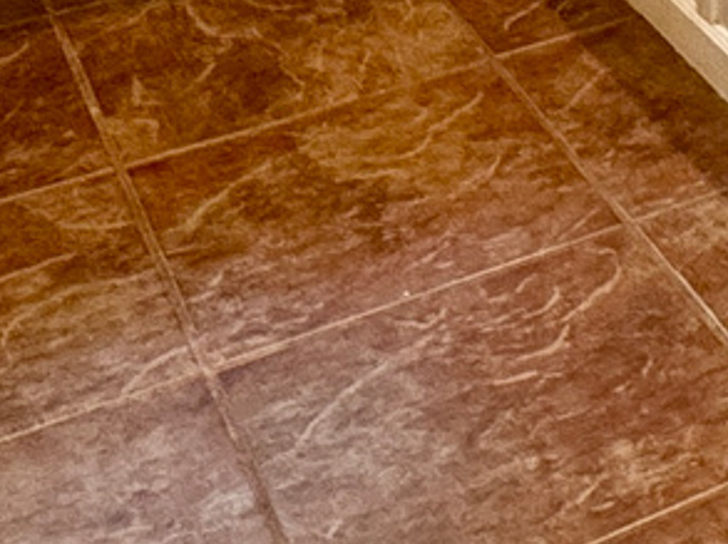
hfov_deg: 17.7
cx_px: 1126
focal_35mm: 98
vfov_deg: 13.1
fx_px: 2058
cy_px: -529
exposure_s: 1/60
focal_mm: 2.22
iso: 400
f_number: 2.2
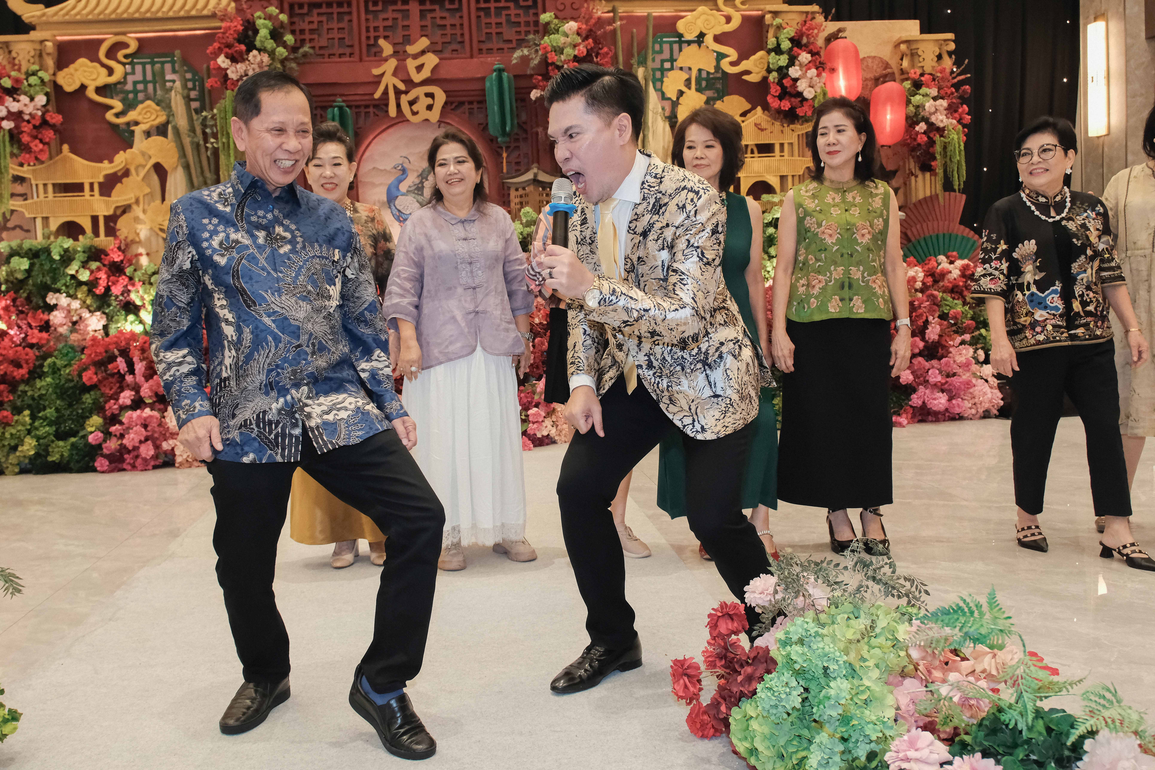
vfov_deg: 47.9
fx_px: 866
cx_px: 578
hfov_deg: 67.4
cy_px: 385
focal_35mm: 27
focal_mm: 18
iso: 1600
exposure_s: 1/125
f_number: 3.6
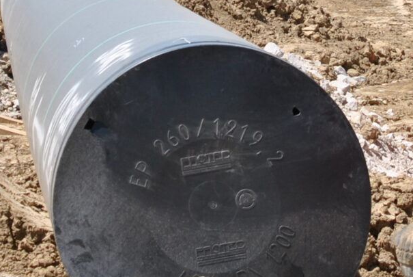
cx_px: 216
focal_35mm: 254
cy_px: -120
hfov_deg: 8.1
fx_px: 2917
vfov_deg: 5.4
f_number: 8
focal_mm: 40
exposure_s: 1/400
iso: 100
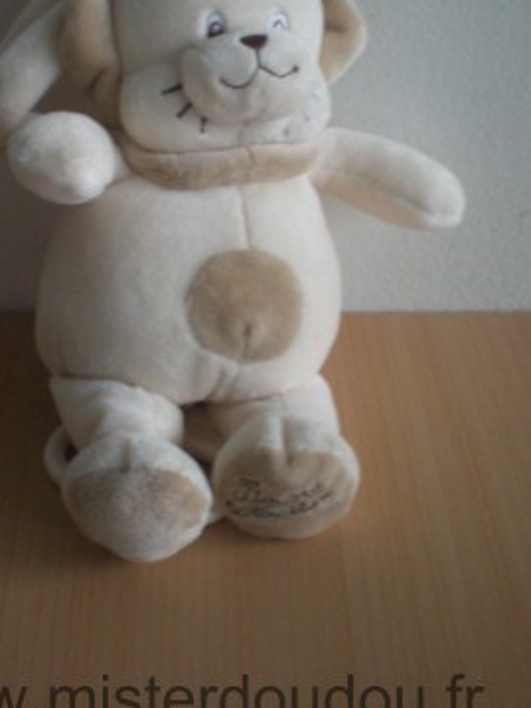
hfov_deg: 26.4
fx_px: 1126
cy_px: 225
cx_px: 186
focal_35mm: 55
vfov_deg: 34.6
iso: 244
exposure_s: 1/8
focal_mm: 6.3
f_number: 3.1
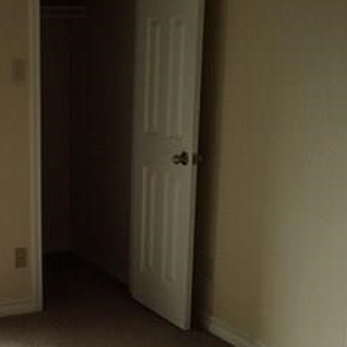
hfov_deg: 24.5
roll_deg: +0.5
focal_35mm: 68
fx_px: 771
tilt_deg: -12.6
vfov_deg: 25.1
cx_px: 27
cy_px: 248
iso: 125
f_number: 2.2
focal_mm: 4.15
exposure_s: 1/30
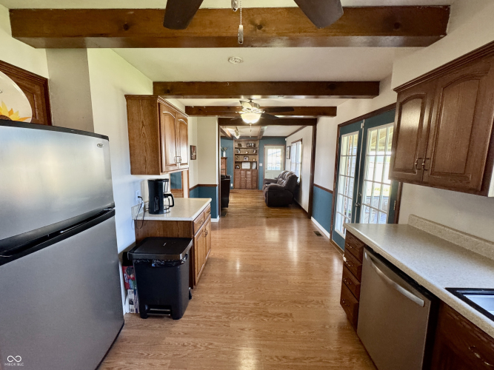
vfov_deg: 85.7
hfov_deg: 102.1
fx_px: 200
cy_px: 185
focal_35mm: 14
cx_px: 247
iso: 400
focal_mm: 2.22
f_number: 2.2
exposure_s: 1/60
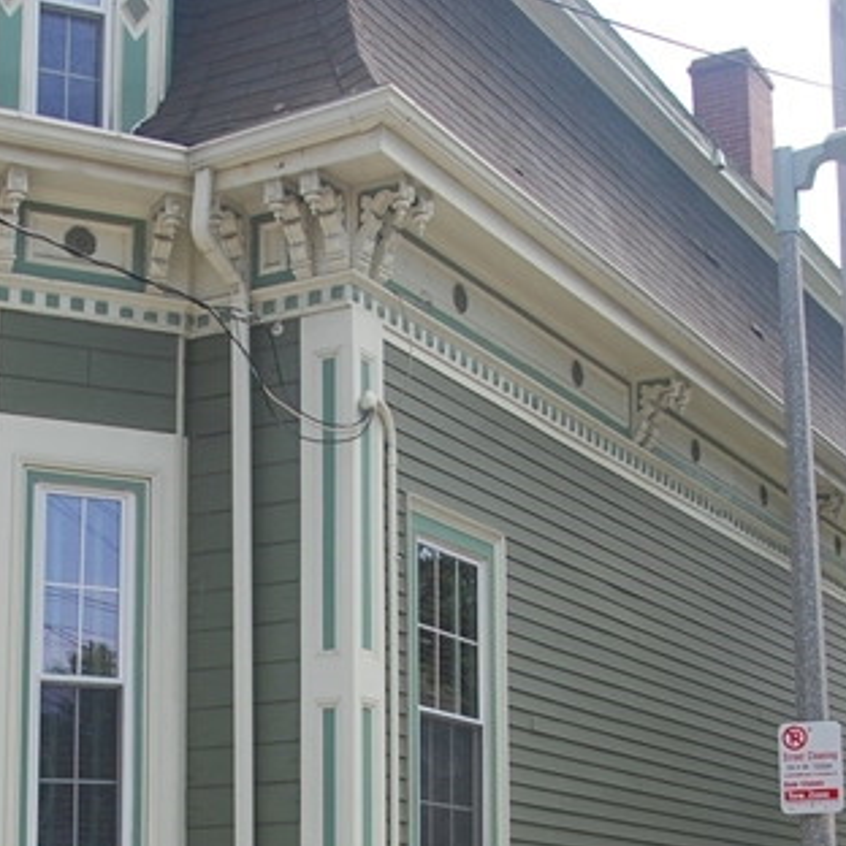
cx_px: 249
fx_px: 1908
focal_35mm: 69
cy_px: 691
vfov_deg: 24.6
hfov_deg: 24.8
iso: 200
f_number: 7.1
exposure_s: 1/200
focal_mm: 22
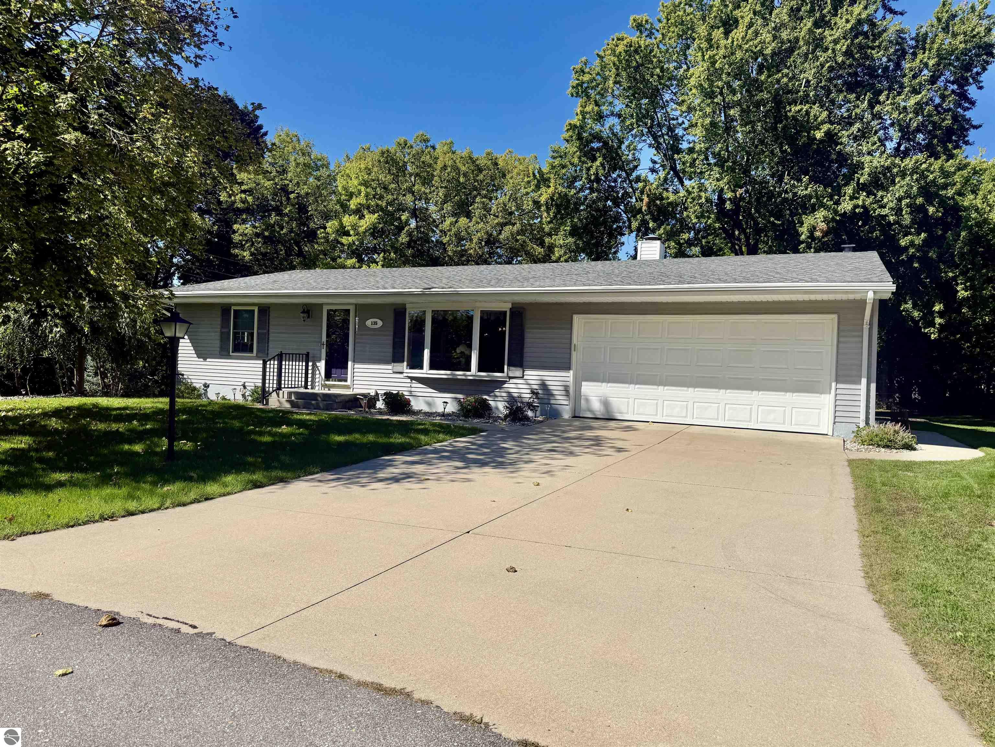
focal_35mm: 24
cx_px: 498
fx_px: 690
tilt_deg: +0.4
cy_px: 374
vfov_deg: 56.8
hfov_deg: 71.6
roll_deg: -2.4
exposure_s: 1/4975
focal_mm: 6.76
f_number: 1.78
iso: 80
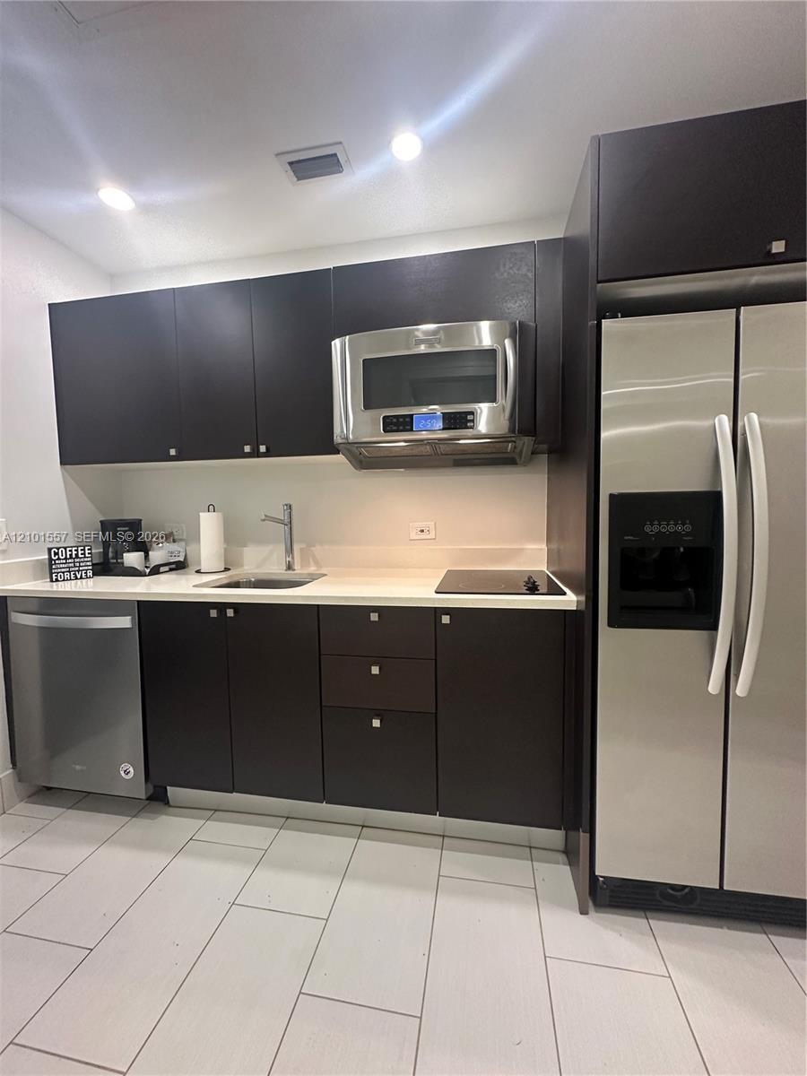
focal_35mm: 14
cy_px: 538
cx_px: 404
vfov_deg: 102.1
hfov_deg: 85.7
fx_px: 435
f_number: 2.2
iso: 320
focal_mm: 2.22
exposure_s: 1/60
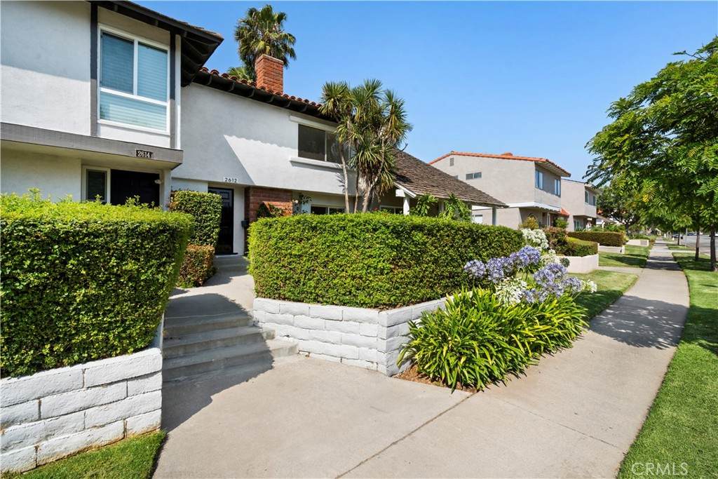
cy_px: 240
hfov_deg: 96.7
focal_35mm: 16
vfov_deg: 73.8
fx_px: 319
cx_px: 359
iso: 400
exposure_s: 1/1250
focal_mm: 16
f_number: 8
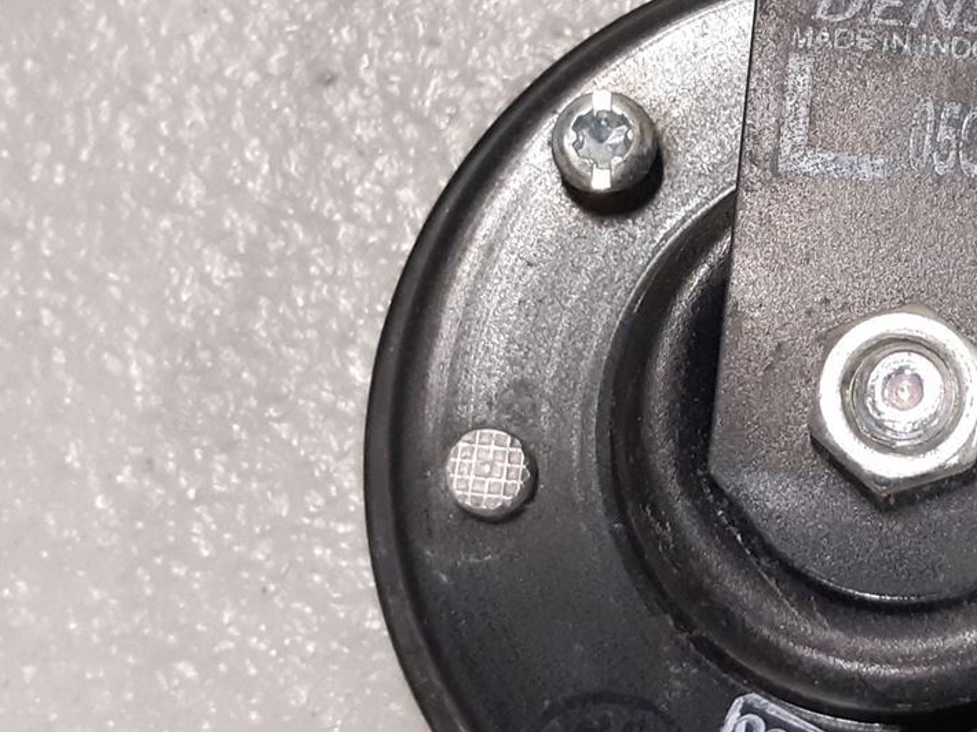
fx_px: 2116
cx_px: 812
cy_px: 228
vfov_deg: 19.5
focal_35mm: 75
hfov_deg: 25.5
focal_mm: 3.93
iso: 250
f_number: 1.7
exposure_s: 1/33
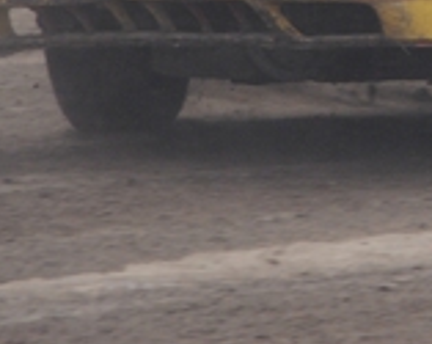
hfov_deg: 2.7
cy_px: -223
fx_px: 9187
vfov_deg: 2.1
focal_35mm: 720
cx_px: 715
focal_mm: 125
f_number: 5.6
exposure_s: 1/500
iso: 450
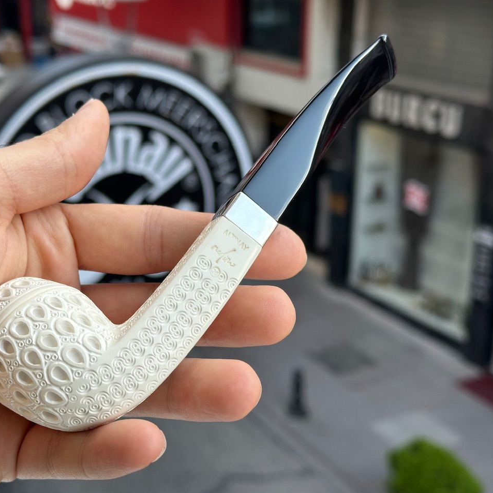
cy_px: 247
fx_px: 918
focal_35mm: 57
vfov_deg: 30.0
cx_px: 210
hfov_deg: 30.0
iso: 64
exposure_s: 1/519
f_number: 1.78
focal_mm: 6.86
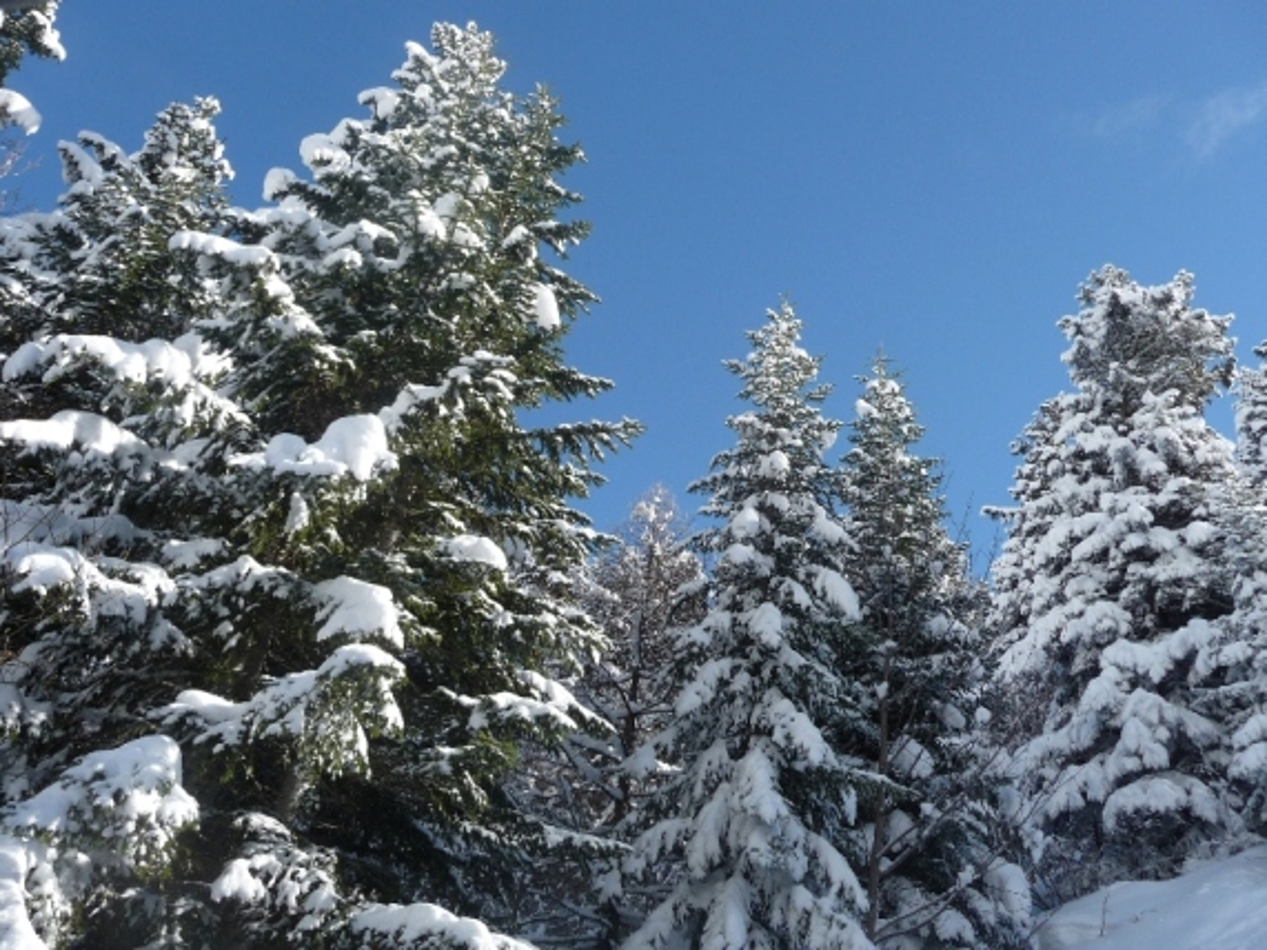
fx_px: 1098
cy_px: 475
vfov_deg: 46.8
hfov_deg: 60.0
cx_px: 634
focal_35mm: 30
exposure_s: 1/800
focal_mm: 5
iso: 100
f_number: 3.4
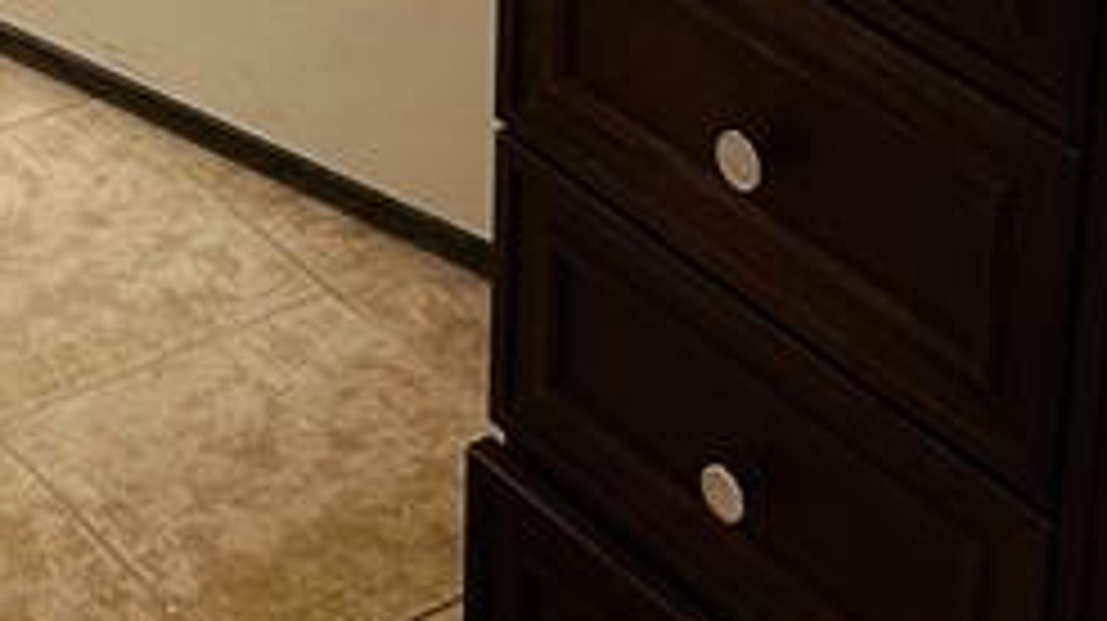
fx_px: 3197
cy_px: -900
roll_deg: +1.0
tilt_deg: -13.8
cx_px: -18
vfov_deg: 9.7
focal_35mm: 109
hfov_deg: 19.1
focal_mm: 6.86
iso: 160
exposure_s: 1/60
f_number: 1.78
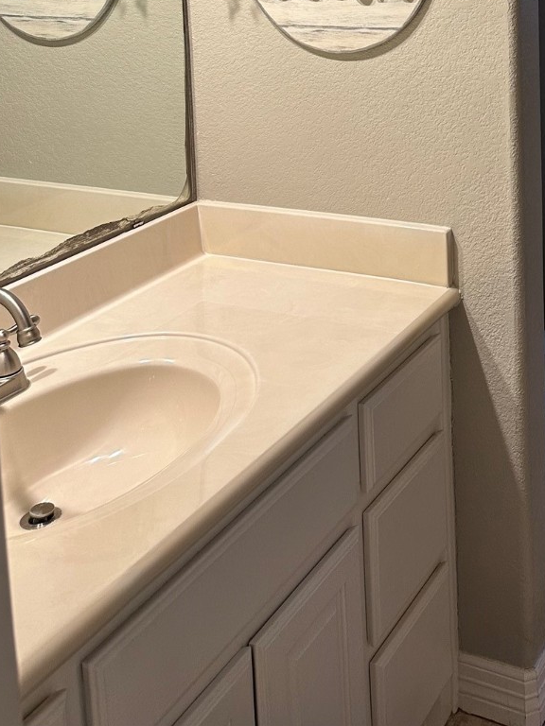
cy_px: 1
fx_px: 1008
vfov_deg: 35.8
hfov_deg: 29.1
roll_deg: +0.7
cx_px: 487
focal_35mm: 48
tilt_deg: -6.1
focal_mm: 6.86
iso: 160
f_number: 1.78
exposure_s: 1/60
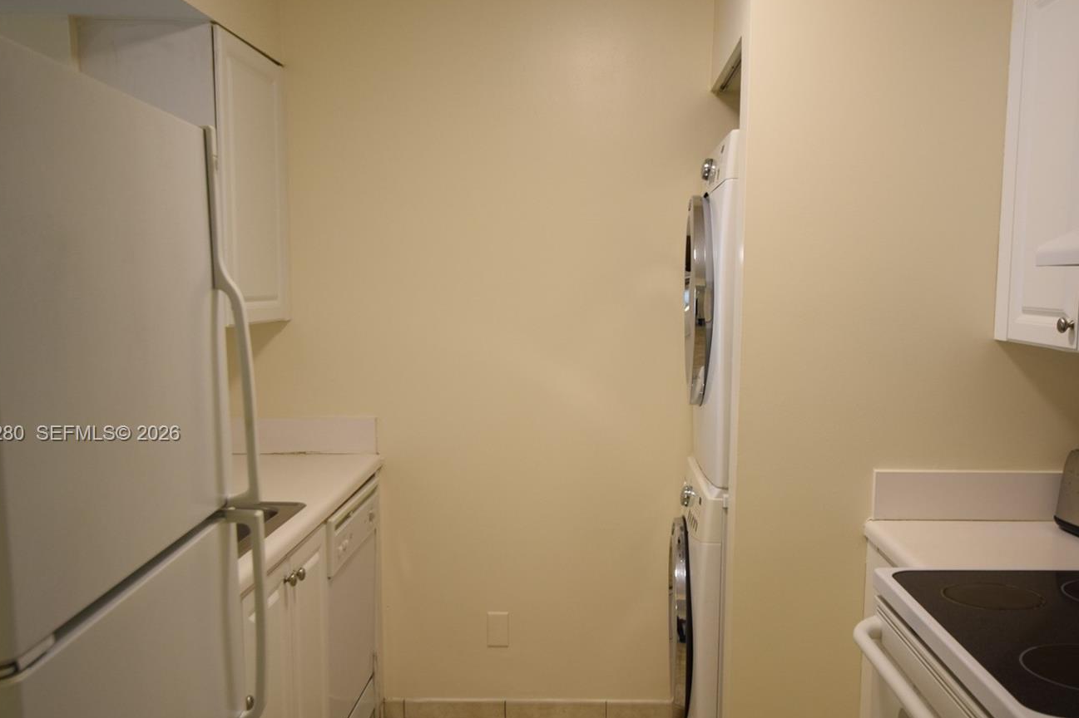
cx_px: 587
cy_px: 435
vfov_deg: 35.8
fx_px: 1109
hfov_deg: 51.8
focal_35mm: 37
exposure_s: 1/60
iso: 450
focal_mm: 20
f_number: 4
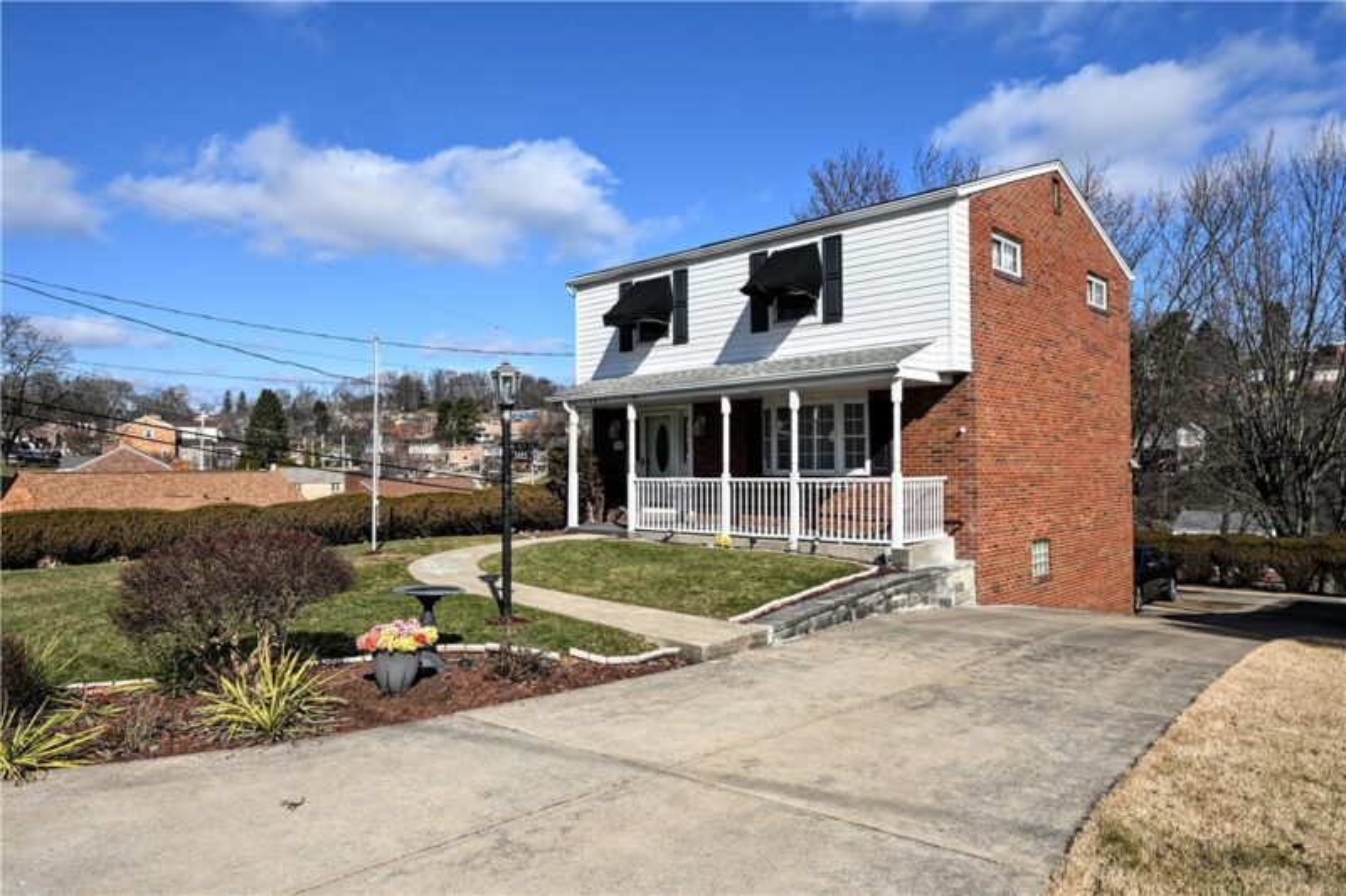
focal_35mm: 24
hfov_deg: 73.8
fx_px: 897
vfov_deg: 53.1
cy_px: 448
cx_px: 673
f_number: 9
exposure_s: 1/250
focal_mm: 16
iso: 100
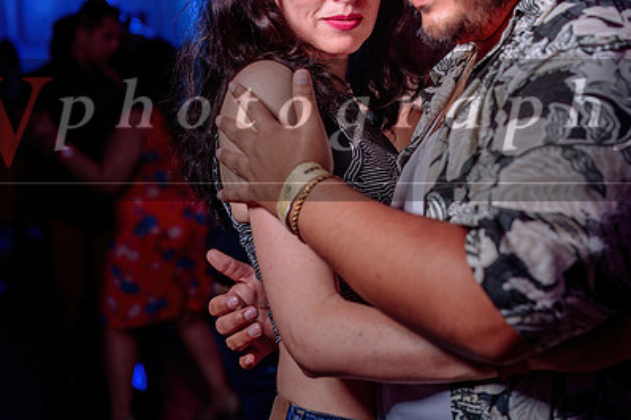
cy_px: 120
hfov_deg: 28.8
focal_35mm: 70
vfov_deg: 19.3
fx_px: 1226
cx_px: 336
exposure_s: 1/50
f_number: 3.2
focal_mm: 48
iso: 800
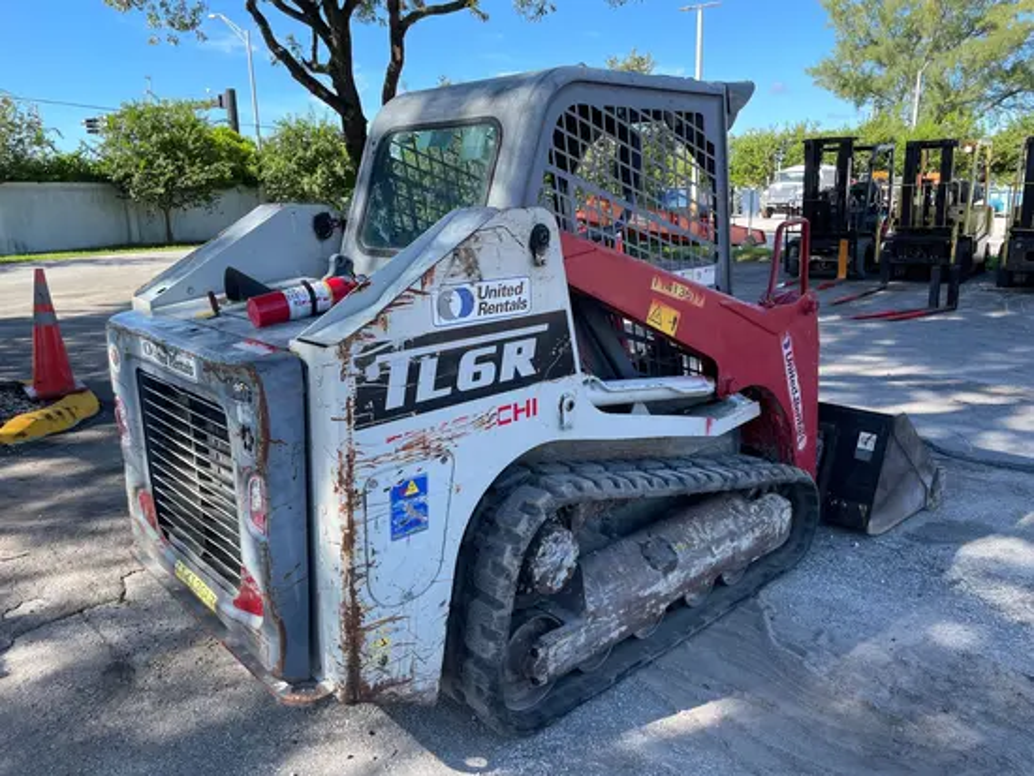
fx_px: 777
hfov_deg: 67.3
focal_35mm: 26
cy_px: 388
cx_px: 517
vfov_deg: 53.1
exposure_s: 1/530
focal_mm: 4.2
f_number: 1.6
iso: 32
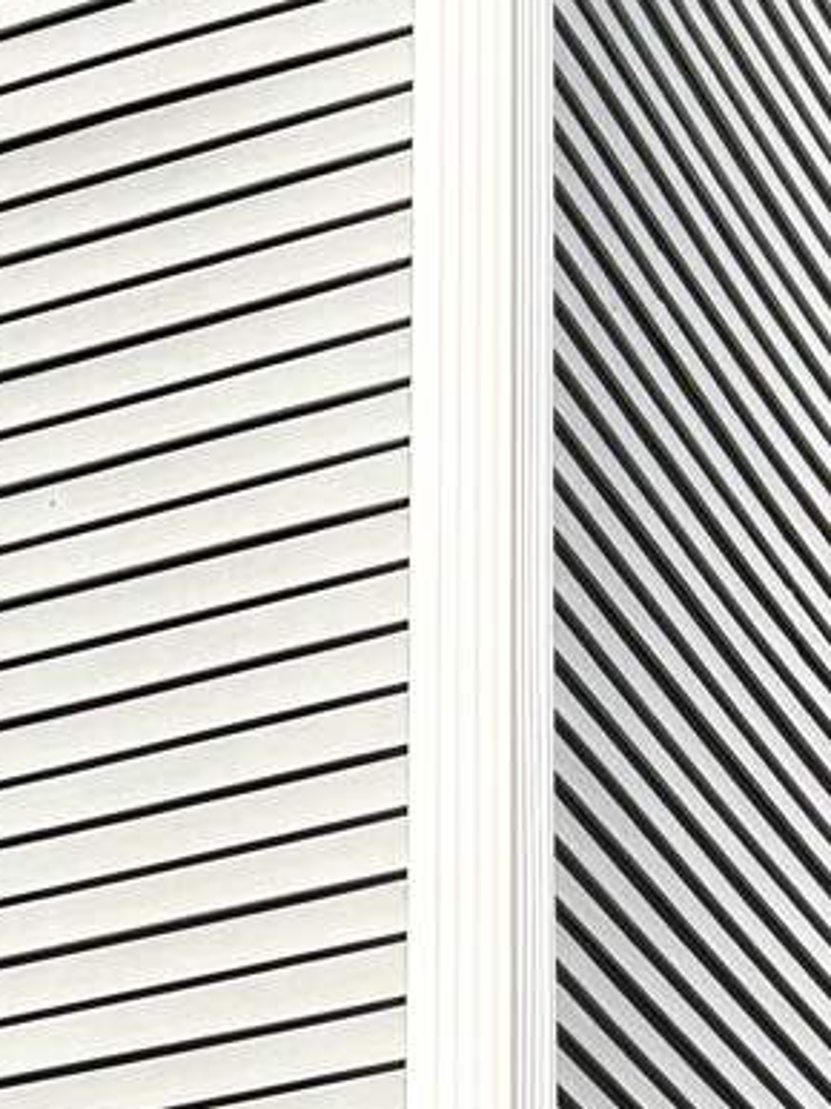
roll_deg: +0.0
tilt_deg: +17.6
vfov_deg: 13.2
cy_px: 1588
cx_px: 72
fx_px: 4580
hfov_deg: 10.3
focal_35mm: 143
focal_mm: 6.76
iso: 64
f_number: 1.78
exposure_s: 1/12346
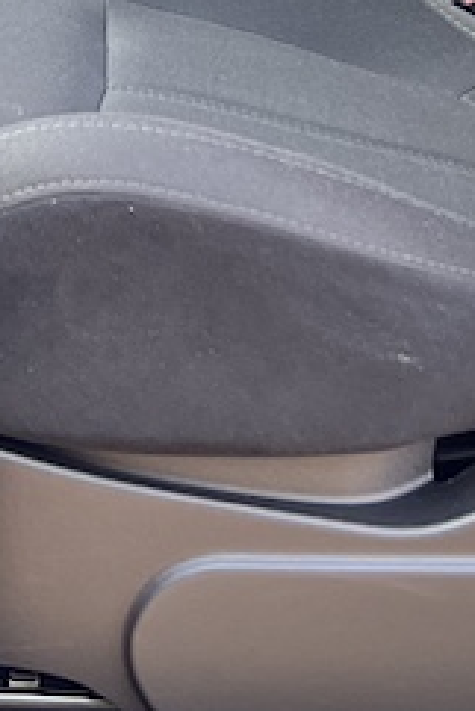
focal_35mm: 112
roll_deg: +0.6
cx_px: 124
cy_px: -327
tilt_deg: -7.2
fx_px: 2213
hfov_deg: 12.2
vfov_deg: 16.7
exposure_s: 1/121
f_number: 1.5
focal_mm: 5.7
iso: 80
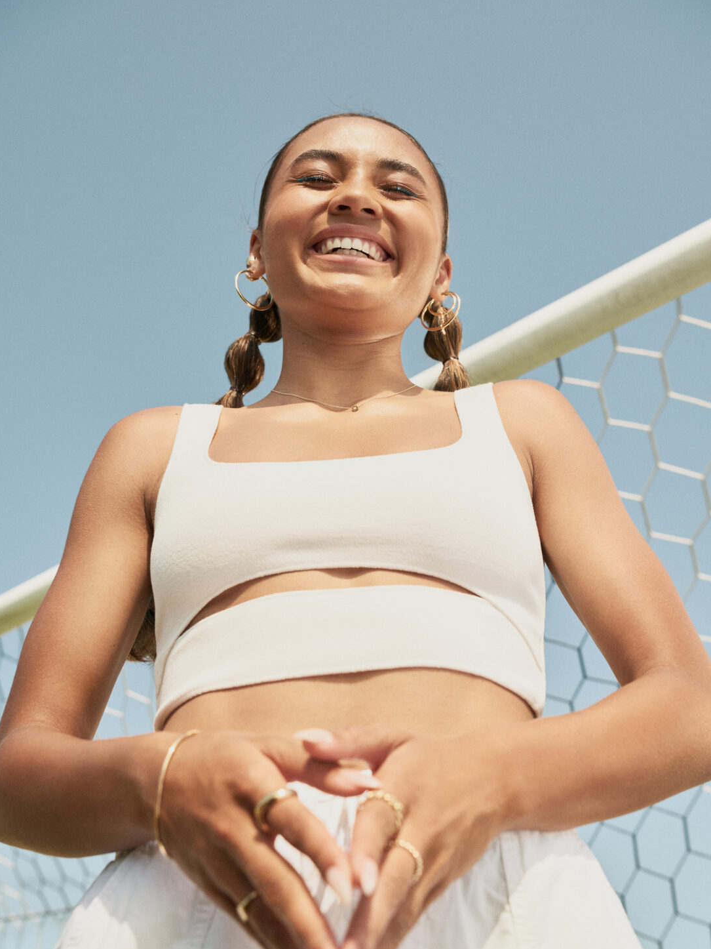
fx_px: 1150
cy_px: 513
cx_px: 362
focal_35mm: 42
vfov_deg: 44.8
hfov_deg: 34.3
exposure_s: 1/640
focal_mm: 38
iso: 200
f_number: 5.6
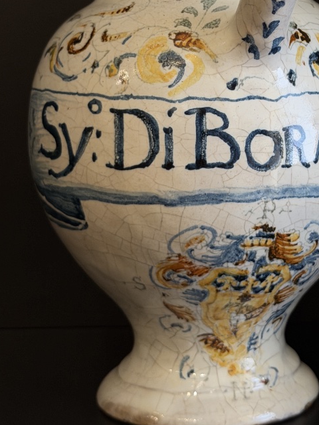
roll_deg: -1.1
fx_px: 1106
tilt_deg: -6.0
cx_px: 249
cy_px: 128
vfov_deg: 21.7
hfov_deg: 16.3
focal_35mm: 90
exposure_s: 1/100
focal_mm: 6.76
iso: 100
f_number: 1.78
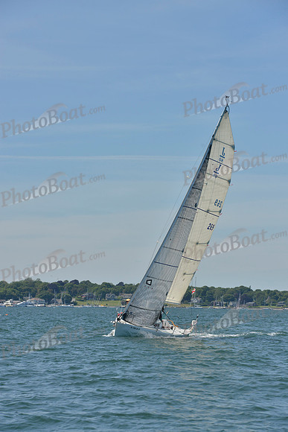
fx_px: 1463
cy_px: 216
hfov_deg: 11.2
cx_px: 144
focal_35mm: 122
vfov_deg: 16.8
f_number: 9
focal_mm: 122
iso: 280
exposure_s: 1/1250
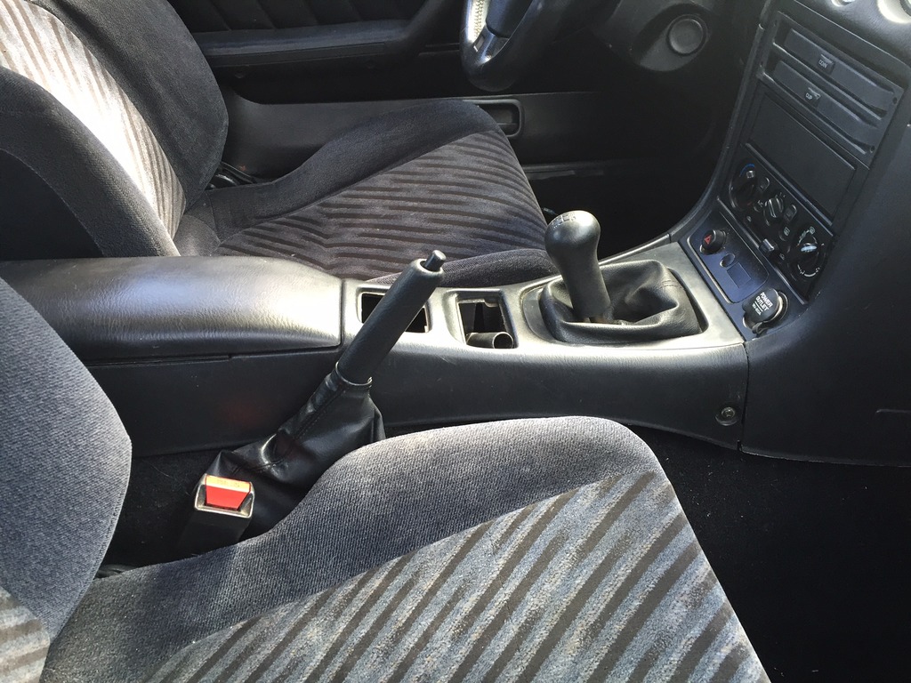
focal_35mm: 29
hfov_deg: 61.7
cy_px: 342
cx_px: 456
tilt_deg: -36.6
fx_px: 763
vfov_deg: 48.2
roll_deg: -0.5
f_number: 2.2
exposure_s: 1/30
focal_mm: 4.15
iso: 32
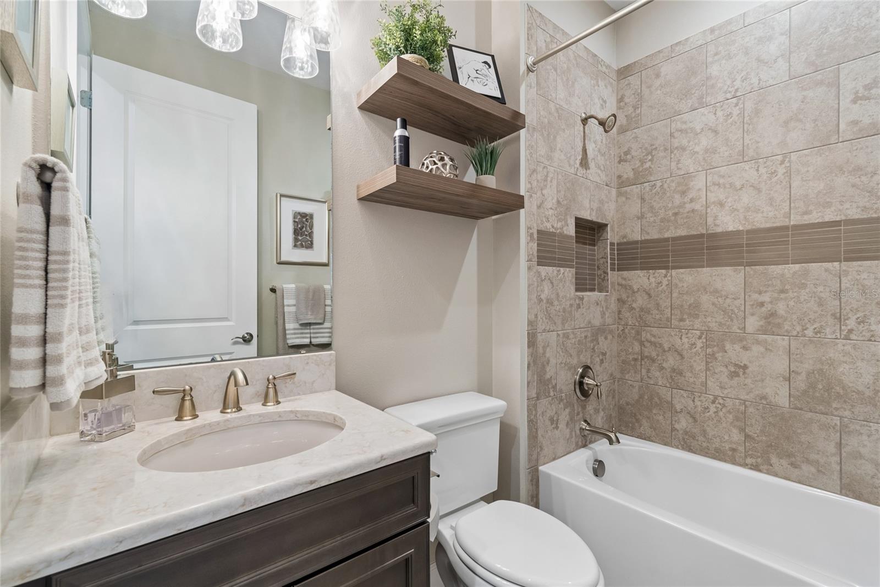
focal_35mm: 15
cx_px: 440
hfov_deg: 100.4
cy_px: 294
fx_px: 367
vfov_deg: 77.3
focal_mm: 10
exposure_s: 1/2
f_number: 7.1
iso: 100
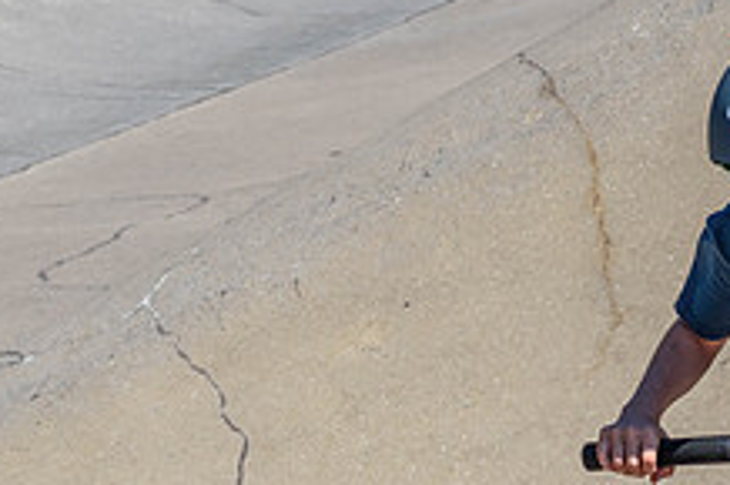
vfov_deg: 3.1
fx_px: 8814
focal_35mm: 435
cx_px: 728
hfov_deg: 4.7
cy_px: 633
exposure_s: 1/1000
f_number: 8
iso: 200
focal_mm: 92
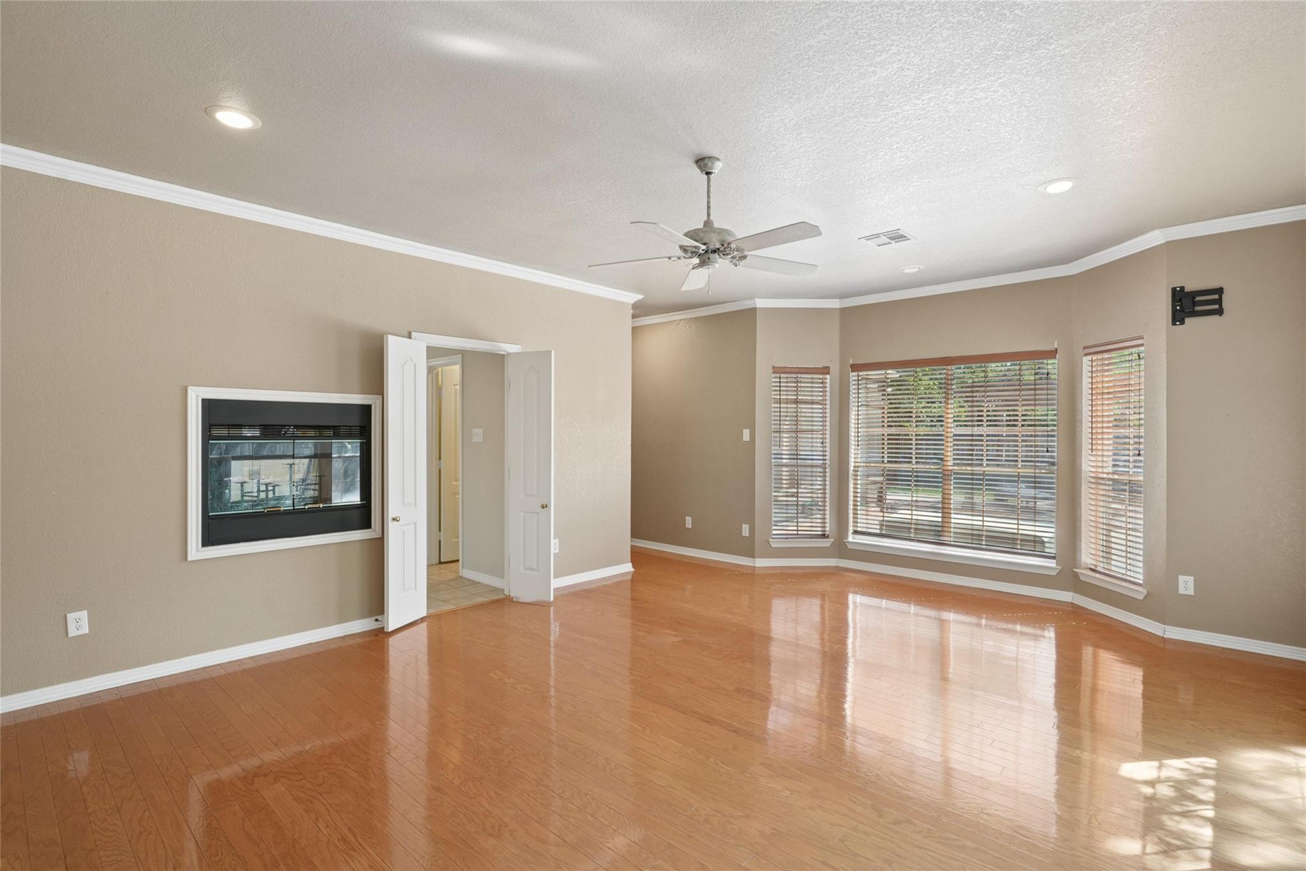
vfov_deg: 70.4
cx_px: 653
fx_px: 617
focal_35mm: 17
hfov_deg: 93.3
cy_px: 436
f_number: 8
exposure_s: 1/25
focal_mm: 17
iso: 400
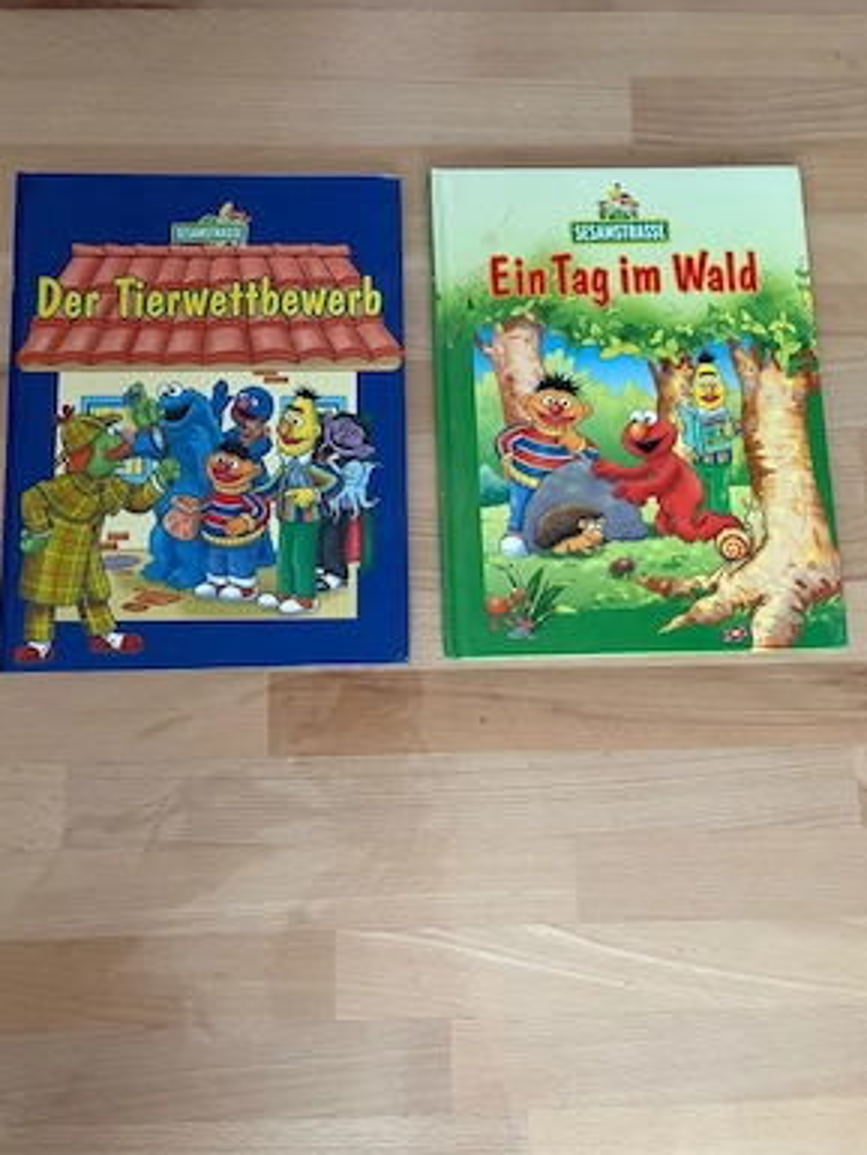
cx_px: 426
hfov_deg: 51.4
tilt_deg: -80.0
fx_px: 901
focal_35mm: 27
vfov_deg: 65.3
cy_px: 564
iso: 500
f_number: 1.6
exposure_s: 1/40
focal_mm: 5.96
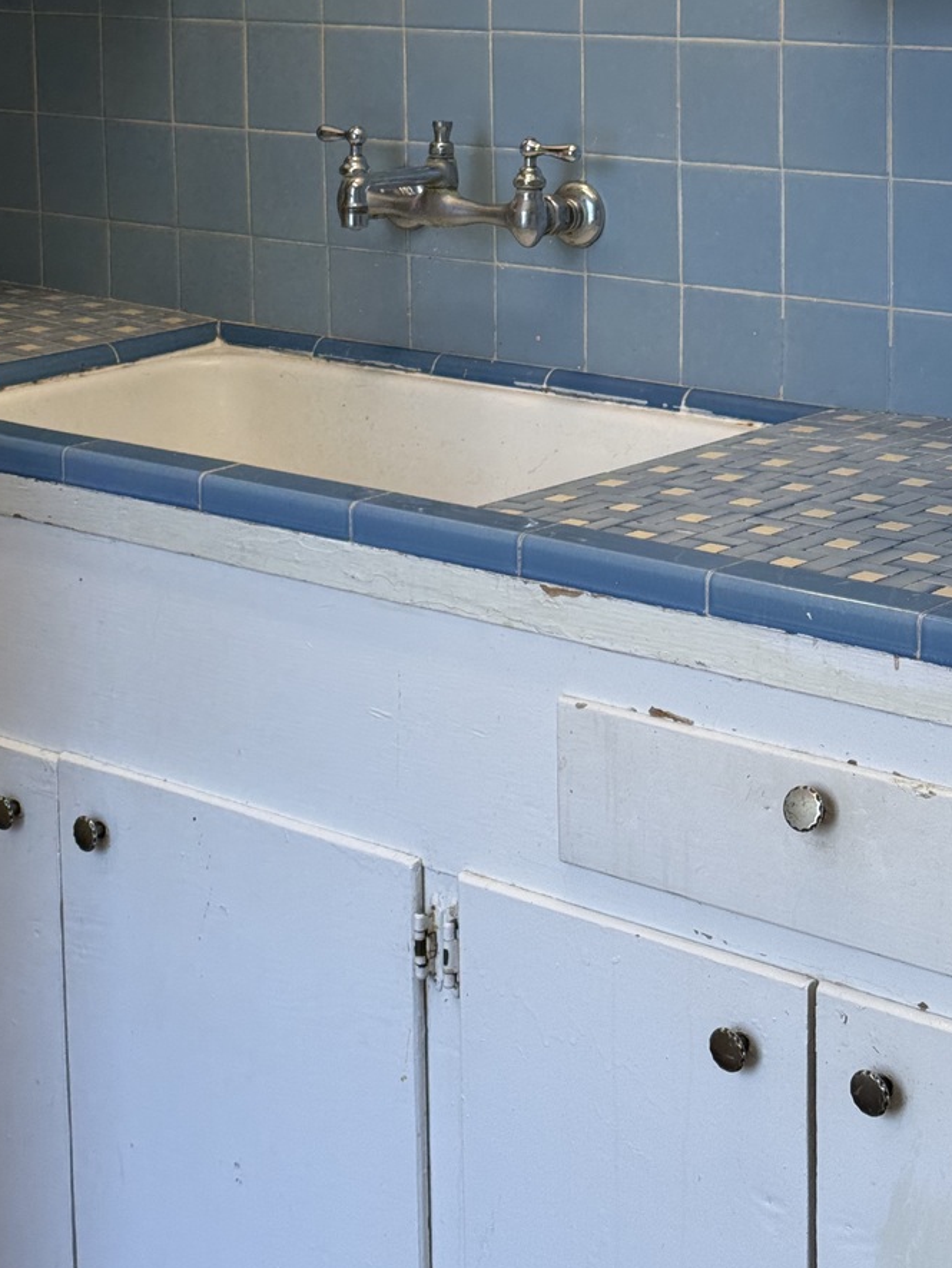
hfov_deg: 18.9
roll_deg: +1.0
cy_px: 281
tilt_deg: -9.2
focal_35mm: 78
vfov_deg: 24.7
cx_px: 388
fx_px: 2859
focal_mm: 6.76
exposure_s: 1/120
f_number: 1.78
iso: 64
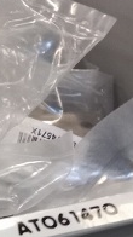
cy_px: 156
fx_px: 603
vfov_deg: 22.2
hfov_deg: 11.8
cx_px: -93
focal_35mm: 96
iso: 1310
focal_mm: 3.65
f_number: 2.2
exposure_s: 1/16.7
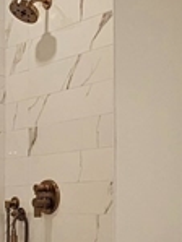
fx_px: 469
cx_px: 154
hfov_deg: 21.6
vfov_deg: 27.8
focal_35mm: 67
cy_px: 219
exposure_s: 1/60.2
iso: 160
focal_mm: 2.2
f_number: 2.2
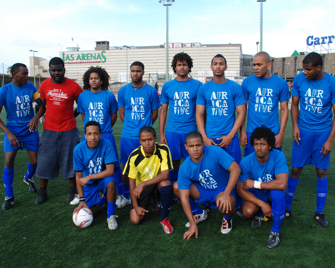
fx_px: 337
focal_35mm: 34
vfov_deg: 43.4
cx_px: 170
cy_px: 138
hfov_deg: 52.8
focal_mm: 18
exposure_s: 1/320
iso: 200
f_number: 5.6
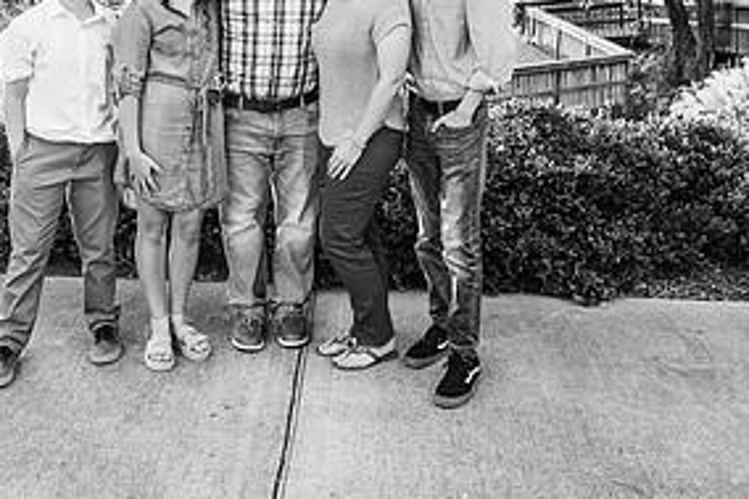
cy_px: 25
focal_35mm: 49
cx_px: 293
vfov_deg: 26.3
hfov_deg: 40.2
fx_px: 1019
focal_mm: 24
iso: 250
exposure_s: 1/200
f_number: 3.2
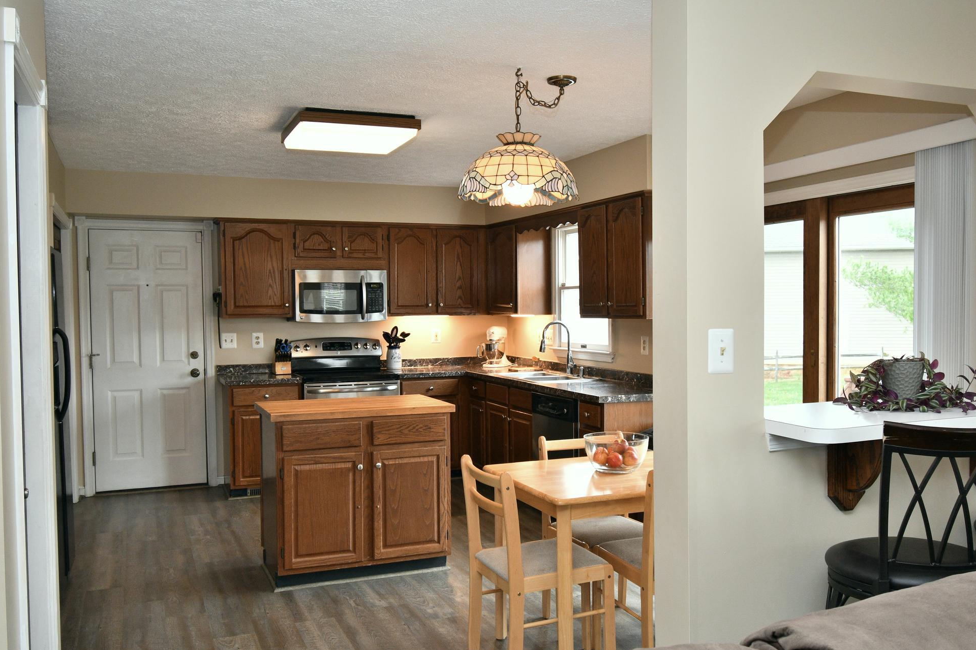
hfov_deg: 58.7
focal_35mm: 32
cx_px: 494
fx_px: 867
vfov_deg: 41.1
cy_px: 345
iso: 640
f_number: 5.6
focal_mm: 20
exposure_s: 1/60
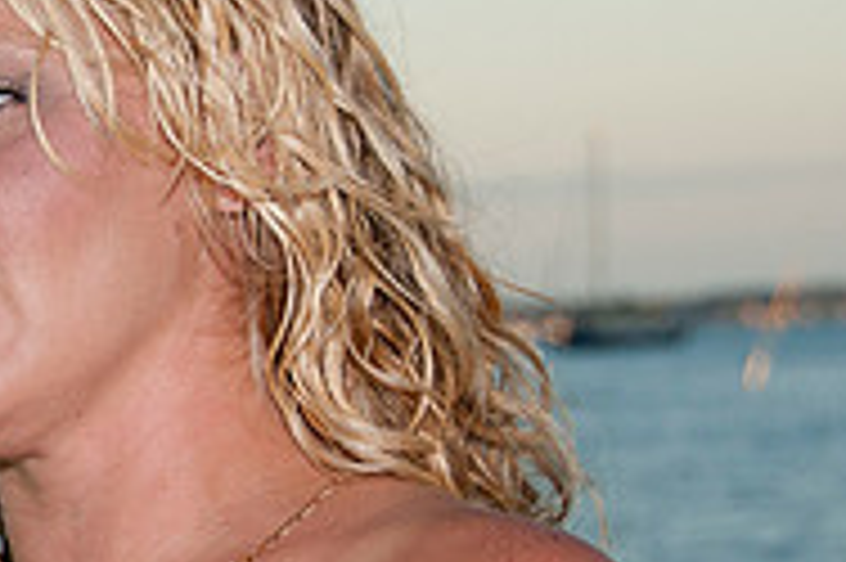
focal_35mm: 255
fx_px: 5987
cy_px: 393
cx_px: -338
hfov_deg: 8.0
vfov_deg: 5.4
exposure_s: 1/250
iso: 100
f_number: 5.6
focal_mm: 55
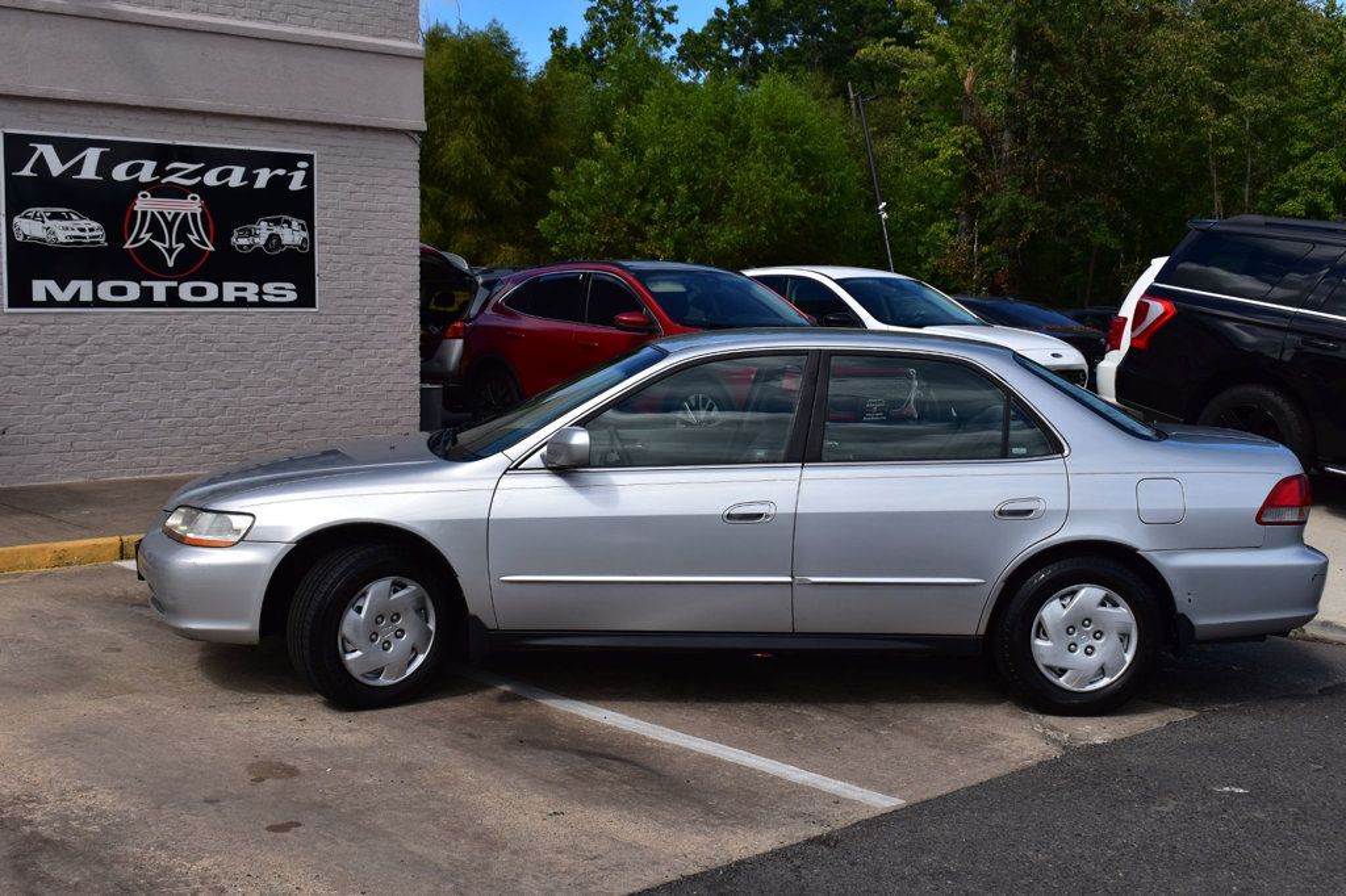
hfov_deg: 45.0
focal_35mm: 44
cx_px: 673
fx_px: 1626
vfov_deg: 30.8
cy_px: 448
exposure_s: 1/500
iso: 200
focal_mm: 29
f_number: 11
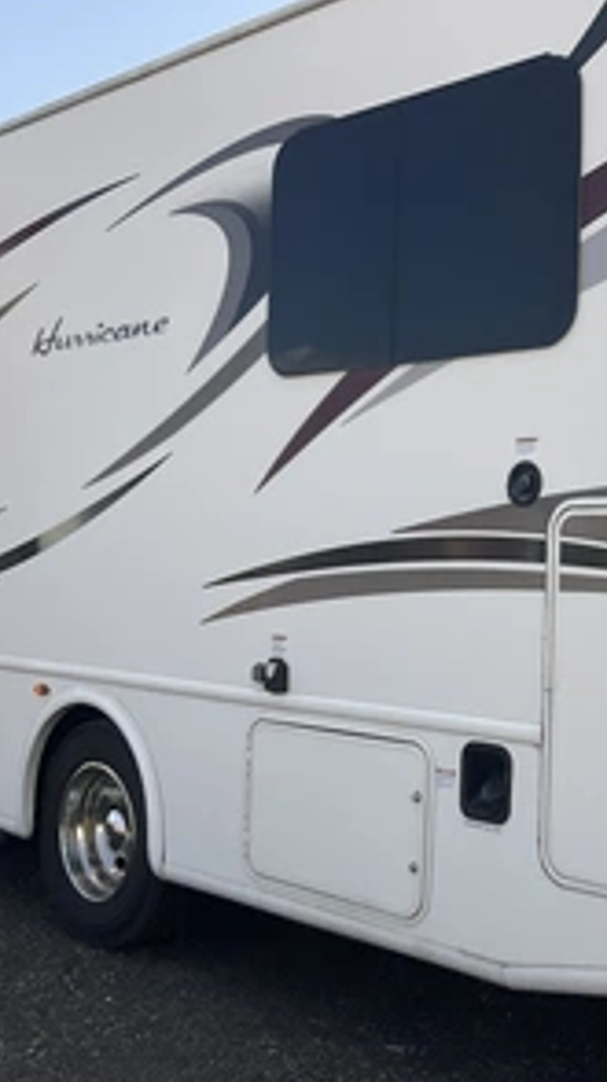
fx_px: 1233
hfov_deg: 26.4
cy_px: 534
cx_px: 585
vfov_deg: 47.4
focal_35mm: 43
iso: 25
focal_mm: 3
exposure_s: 1/1626
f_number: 1.8
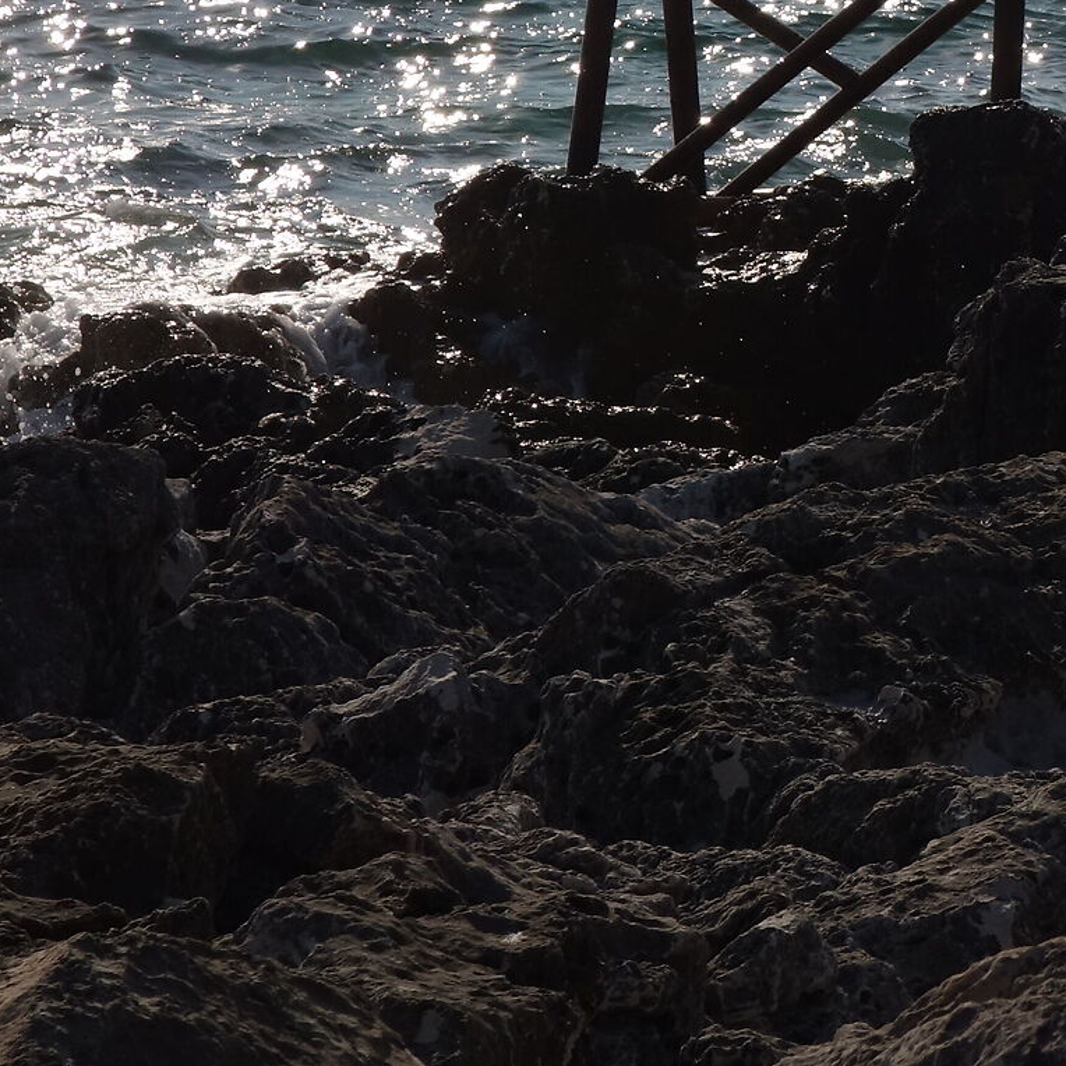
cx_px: 1320
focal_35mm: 267
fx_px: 9302
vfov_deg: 6.5
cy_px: 148
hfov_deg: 6.5
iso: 125
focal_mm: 37.1
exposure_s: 1/1000
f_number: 8
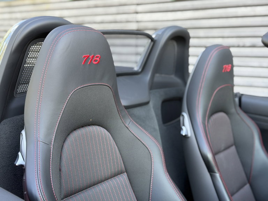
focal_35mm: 48
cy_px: 100
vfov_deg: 30.3
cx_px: 134
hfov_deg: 39.7
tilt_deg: -9.2
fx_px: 372
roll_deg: +0.2
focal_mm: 6.76
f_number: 1.78
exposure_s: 1/121
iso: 64
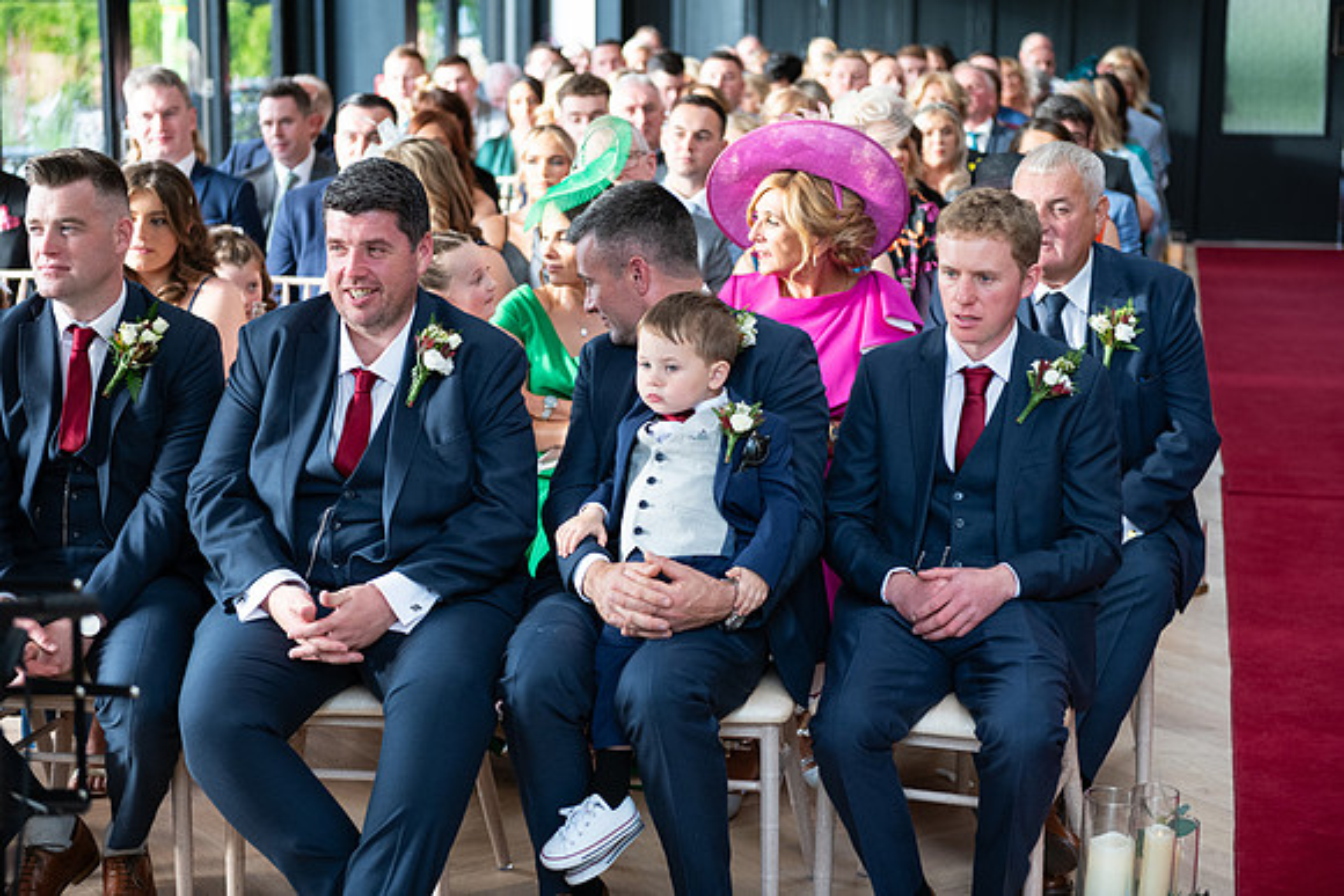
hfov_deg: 28.8
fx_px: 2614
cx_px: 672
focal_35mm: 70
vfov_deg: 19.5
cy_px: 448
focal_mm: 70
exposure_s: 1/160
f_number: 3.5
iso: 640
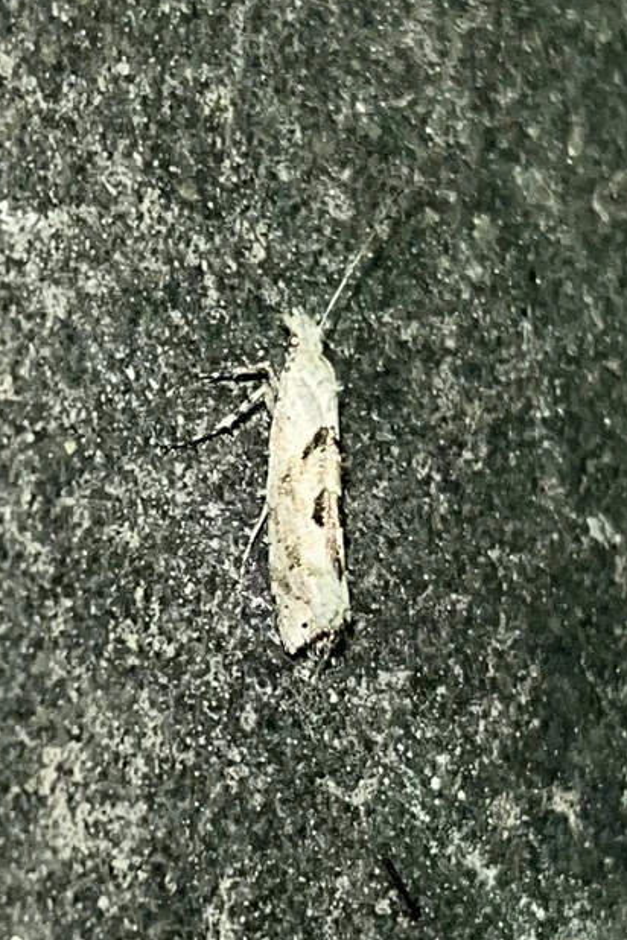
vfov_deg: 65.5
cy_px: 470
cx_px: 328
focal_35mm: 28
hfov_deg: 46.4
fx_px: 731
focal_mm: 5.1
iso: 32
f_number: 1.6
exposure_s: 1/78
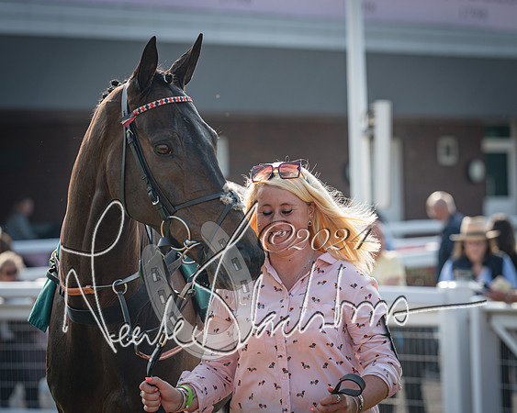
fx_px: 2815
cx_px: 258
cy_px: 163
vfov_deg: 8.4
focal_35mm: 184
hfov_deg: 10.5
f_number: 4
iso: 80
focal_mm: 135
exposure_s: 1/400
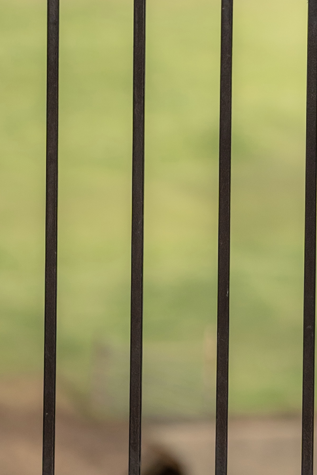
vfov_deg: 6.1
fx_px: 4424
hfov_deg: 4.1
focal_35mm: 335
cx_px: 449
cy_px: -88
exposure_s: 1/2000
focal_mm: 100
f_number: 2.8
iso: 640
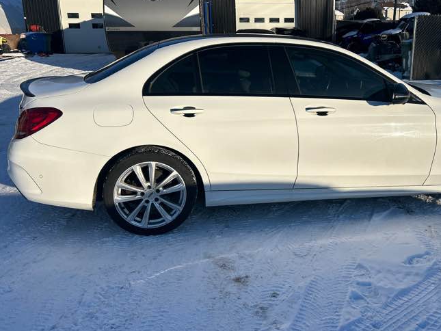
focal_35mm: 34
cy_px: 136
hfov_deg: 53.3
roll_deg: +0.6
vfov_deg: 41.6
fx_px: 433
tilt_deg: -13.1
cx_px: 277
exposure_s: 1/8696
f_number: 1.5
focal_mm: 5.7
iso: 50
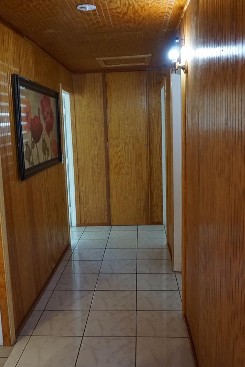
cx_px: 106
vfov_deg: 51.9
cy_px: 185
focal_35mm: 37
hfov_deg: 35.9
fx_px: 378
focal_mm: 16
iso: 2000
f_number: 3.5
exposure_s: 1/160
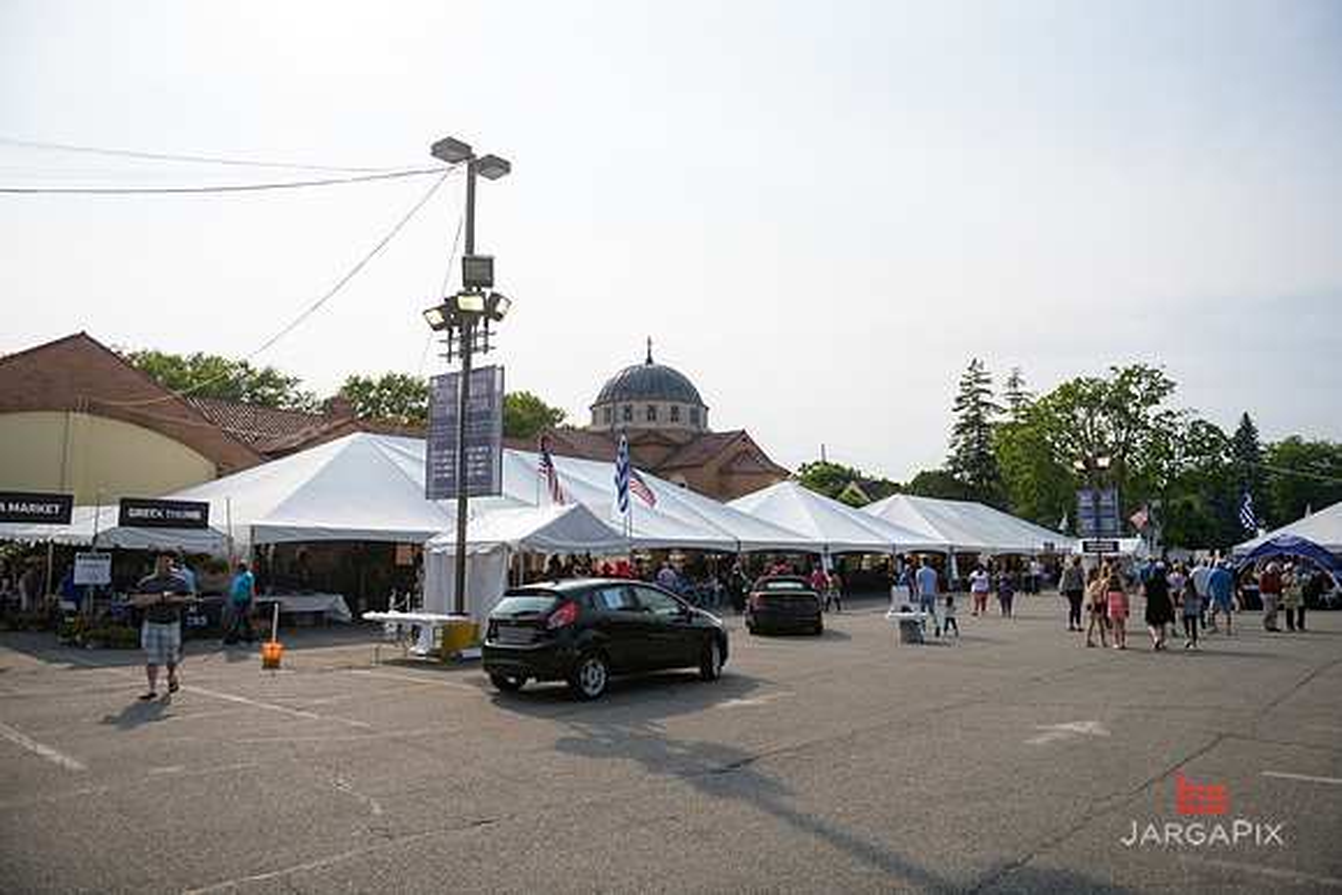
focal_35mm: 24
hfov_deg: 73.7
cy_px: 448
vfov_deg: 53.2
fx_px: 895
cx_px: 671
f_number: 3.2
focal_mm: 24
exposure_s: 1/2500
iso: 100
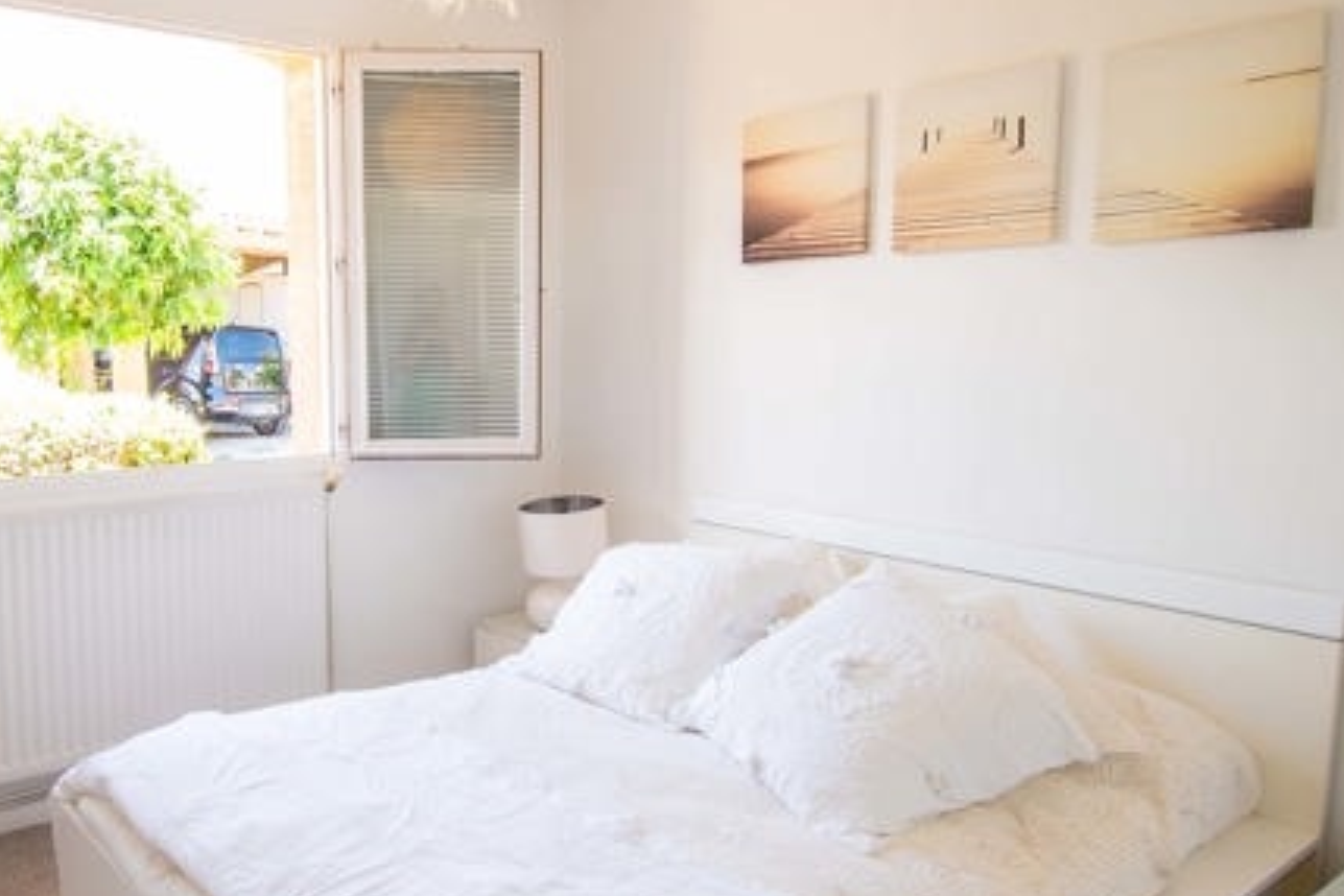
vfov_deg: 46.4
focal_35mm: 28
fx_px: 1045
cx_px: 464
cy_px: 471
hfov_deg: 64.0
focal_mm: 10
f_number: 5
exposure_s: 1/80
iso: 320
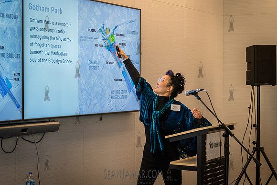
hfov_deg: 26.7
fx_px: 585
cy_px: 103
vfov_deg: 17.9
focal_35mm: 76
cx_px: 135
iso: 5000
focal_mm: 68
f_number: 4.5
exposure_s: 1/320
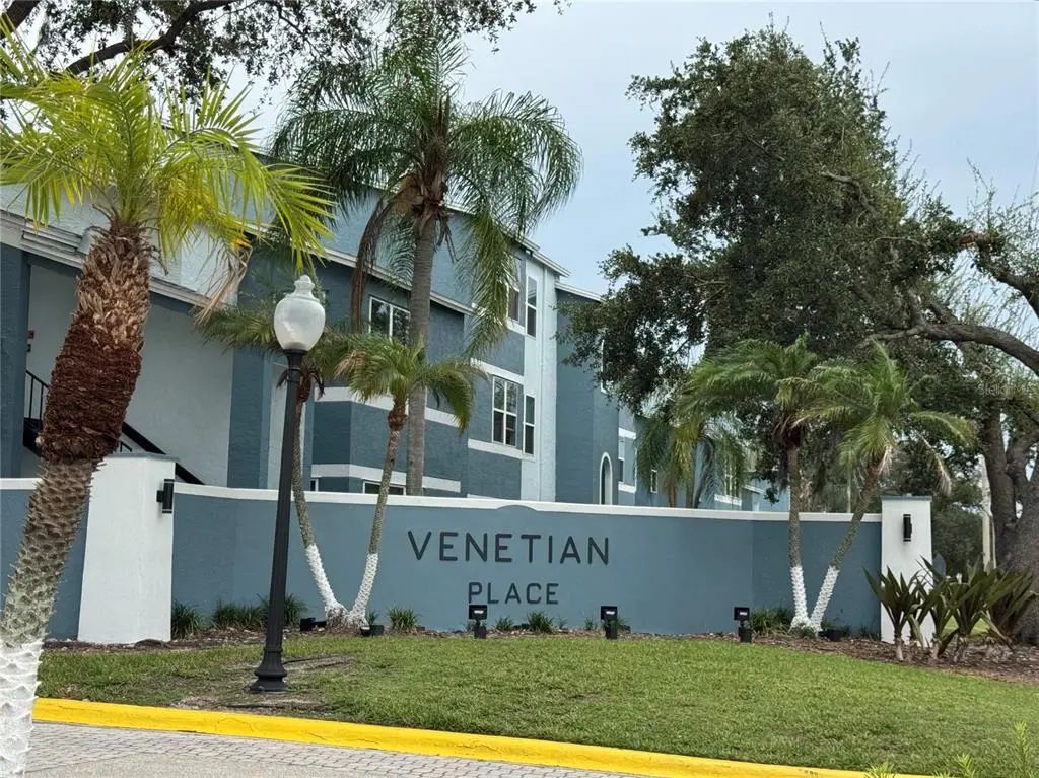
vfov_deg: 30.2
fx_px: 1440
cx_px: 520
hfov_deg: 39.7
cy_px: 389
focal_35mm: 48
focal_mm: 6.76
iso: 64
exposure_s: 1/1923
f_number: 1.78
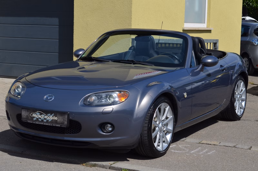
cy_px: 86
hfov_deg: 24.7
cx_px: 129
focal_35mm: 82
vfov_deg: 16.5
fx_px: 590
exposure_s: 1/320
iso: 100
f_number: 9
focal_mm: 55
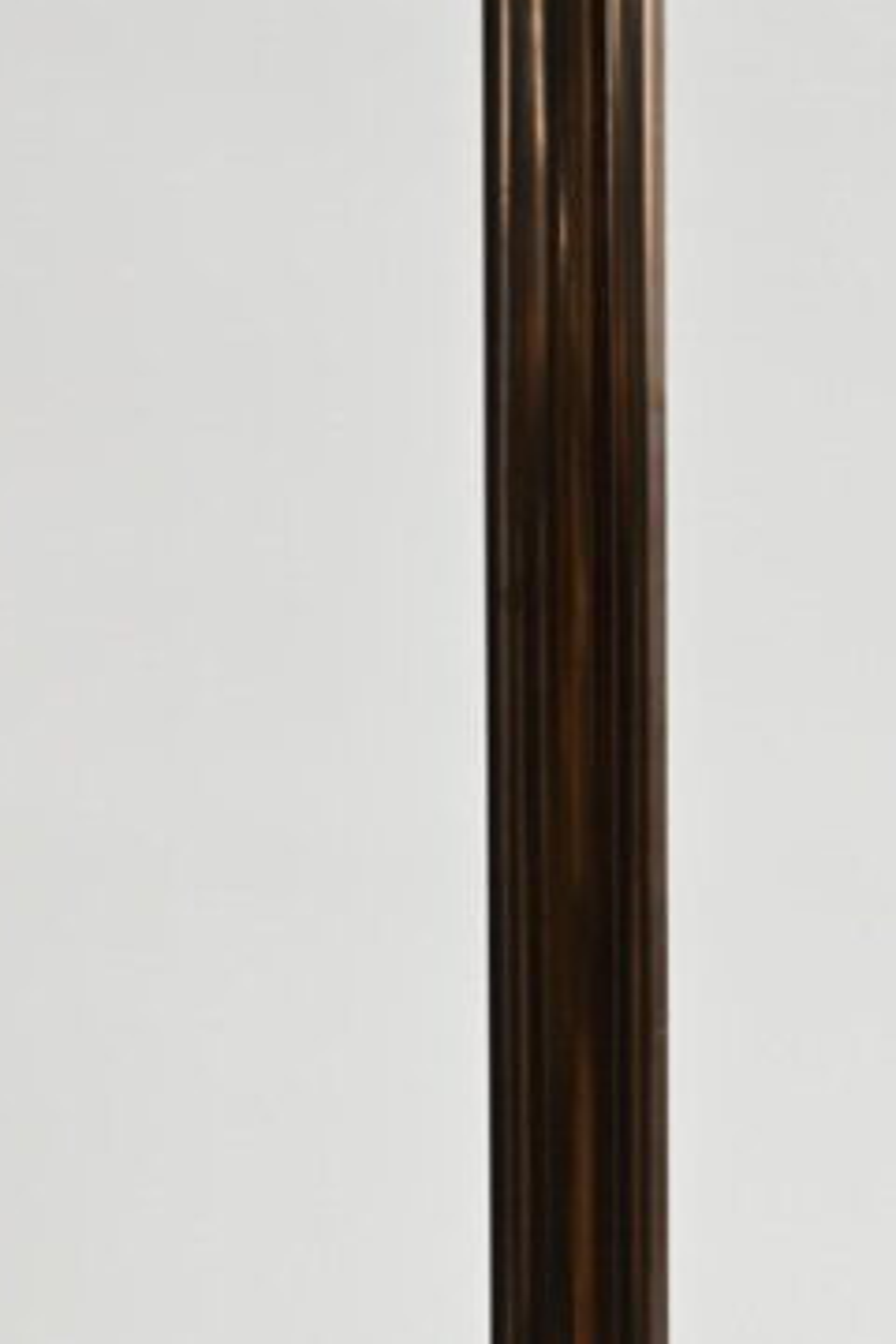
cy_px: 1064
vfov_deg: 15.7
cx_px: 553
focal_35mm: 130
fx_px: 4853
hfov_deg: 10.5
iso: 220
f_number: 4.5
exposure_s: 1/40
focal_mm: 26
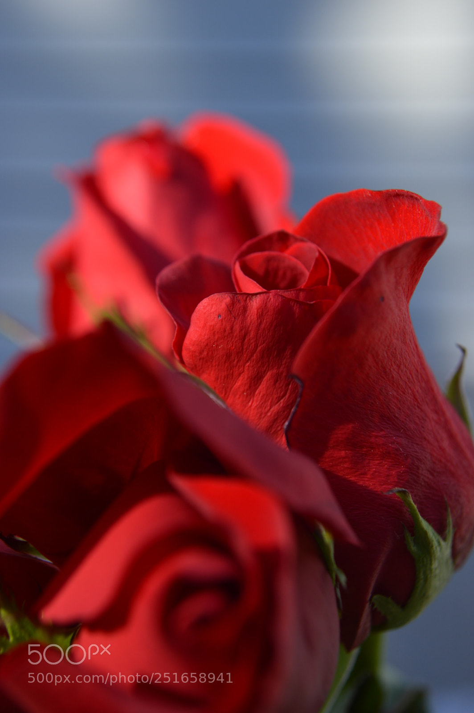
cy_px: 356
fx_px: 1009
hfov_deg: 26.4
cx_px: 237
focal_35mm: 51
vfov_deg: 38.9
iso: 100
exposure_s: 1/125
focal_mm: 34
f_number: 5.6
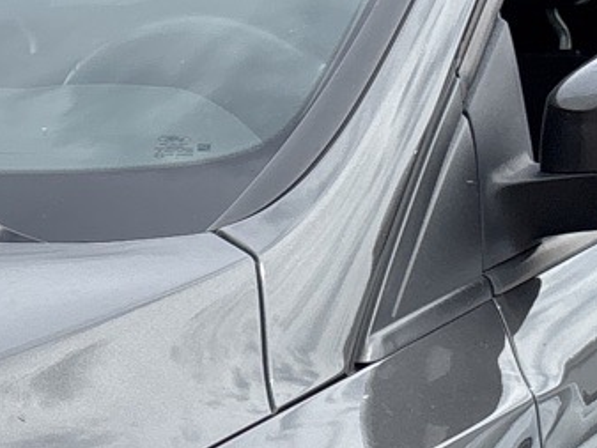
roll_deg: +1.5
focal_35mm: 148
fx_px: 2553
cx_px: -432
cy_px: 763
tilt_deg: -17.7
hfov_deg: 12.3
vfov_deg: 9.6
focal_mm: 5.96
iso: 50
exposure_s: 1/1616
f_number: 1.6
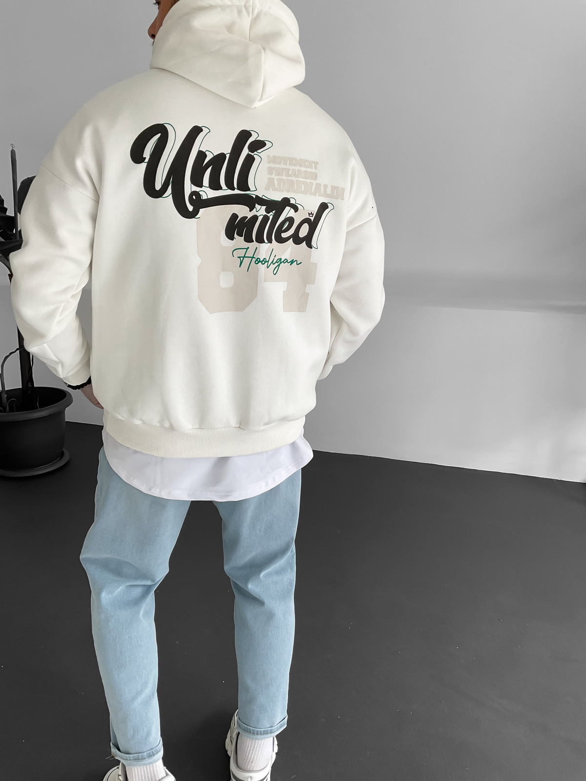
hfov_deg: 48.2
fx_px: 655
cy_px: 390
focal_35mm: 29
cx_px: 293
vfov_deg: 61.7
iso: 20
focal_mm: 3
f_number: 1.8
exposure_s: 1/120
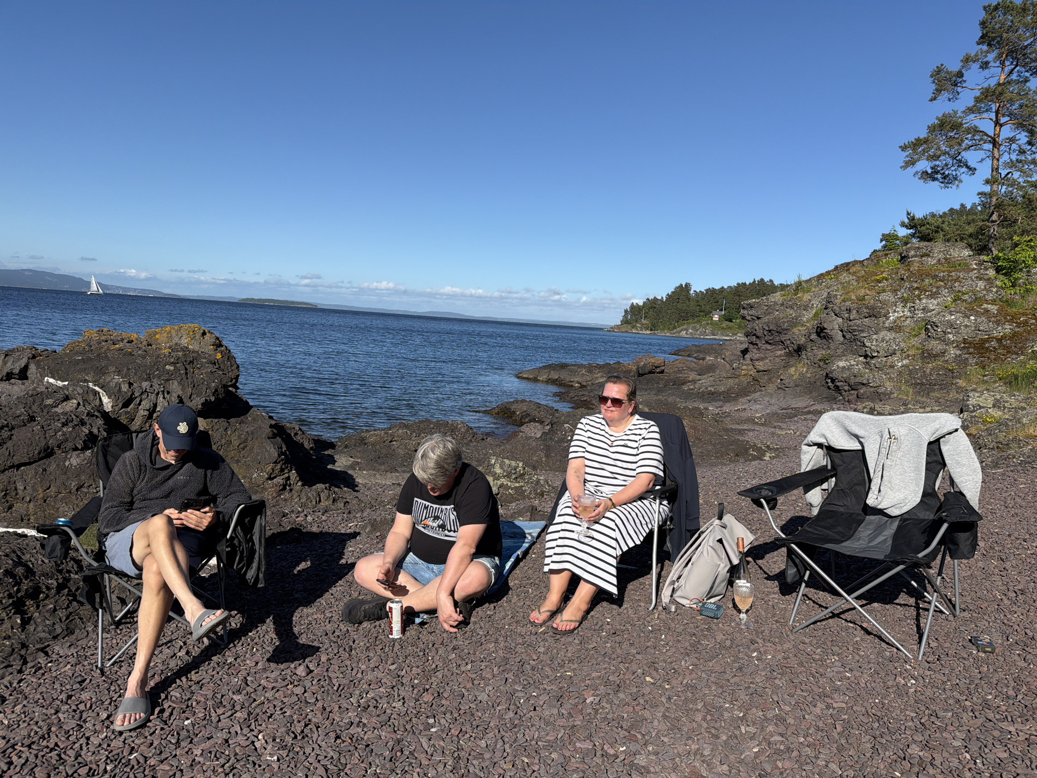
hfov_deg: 71.6
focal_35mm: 24
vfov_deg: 56.8
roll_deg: -3.8
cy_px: 389
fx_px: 719
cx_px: 518
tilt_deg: -6.4
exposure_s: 1/5714
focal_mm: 6.76
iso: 80
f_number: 1.78
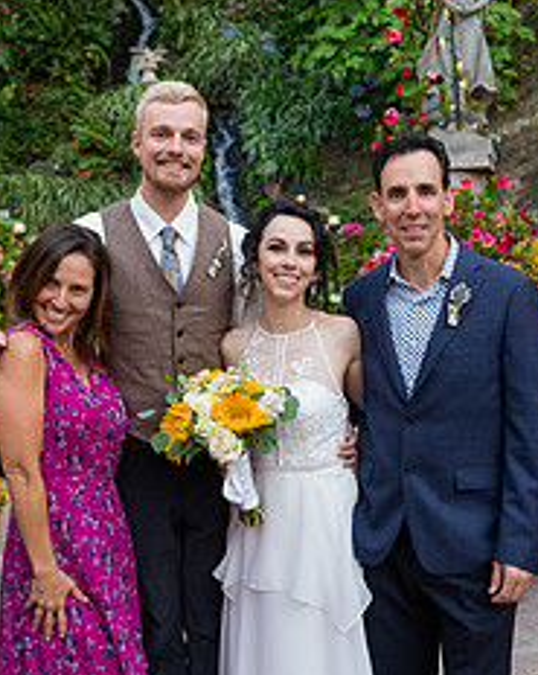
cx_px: 276
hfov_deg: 29.6
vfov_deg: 36.5
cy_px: 413
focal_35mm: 51
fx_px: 1017
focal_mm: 28
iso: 500
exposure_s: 1/200
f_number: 3.2
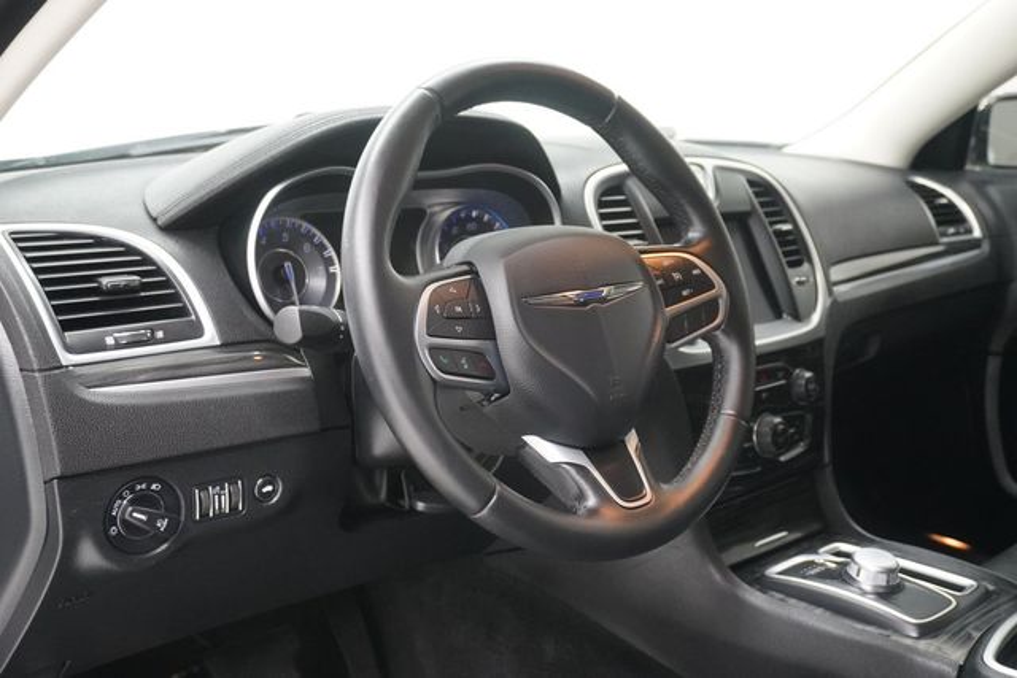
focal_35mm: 37
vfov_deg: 36.0
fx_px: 1045
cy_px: 339
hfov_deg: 51.9
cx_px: 508
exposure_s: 1/160
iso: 4000
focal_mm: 25
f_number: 4.5
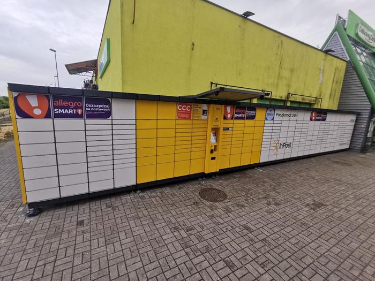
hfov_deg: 94.5
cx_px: 188
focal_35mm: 16
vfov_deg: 78.1
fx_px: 173
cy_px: 140
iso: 50
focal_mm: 2.35
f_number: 2.2
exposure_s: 1/109
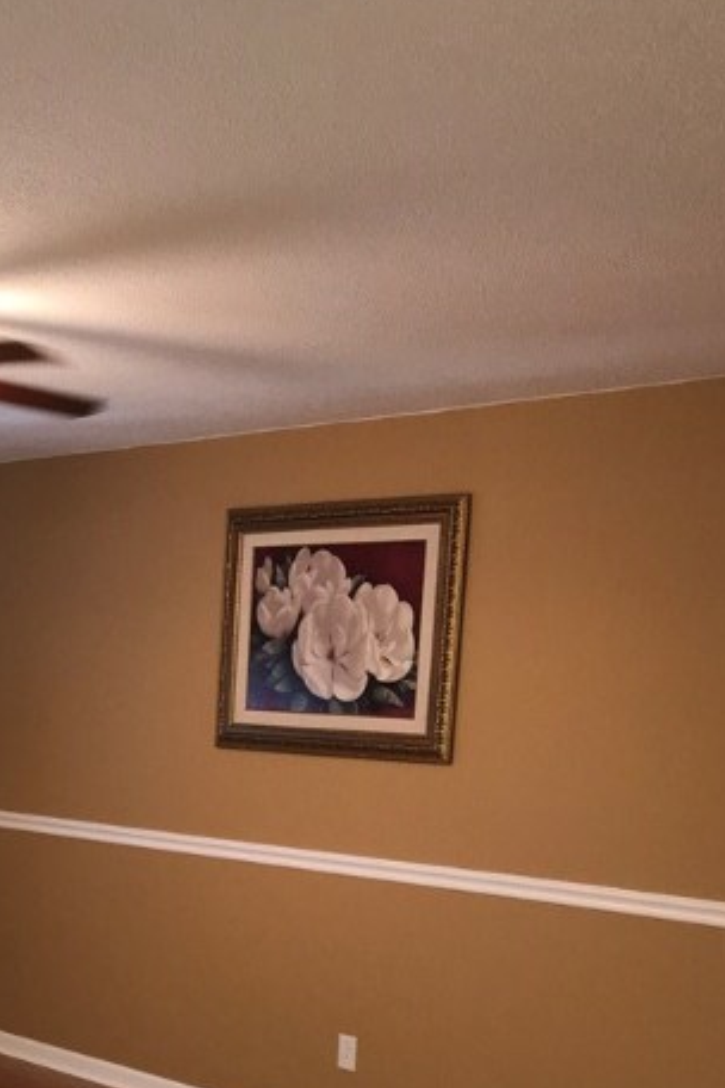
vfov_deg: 38.7
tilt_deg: -6.8
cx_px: 129
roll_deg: -1.8
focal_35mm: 49
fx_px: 1480
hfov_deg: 26.9
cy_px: 883
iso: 100
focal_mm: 3.99
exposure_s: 1/30
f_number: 1.8
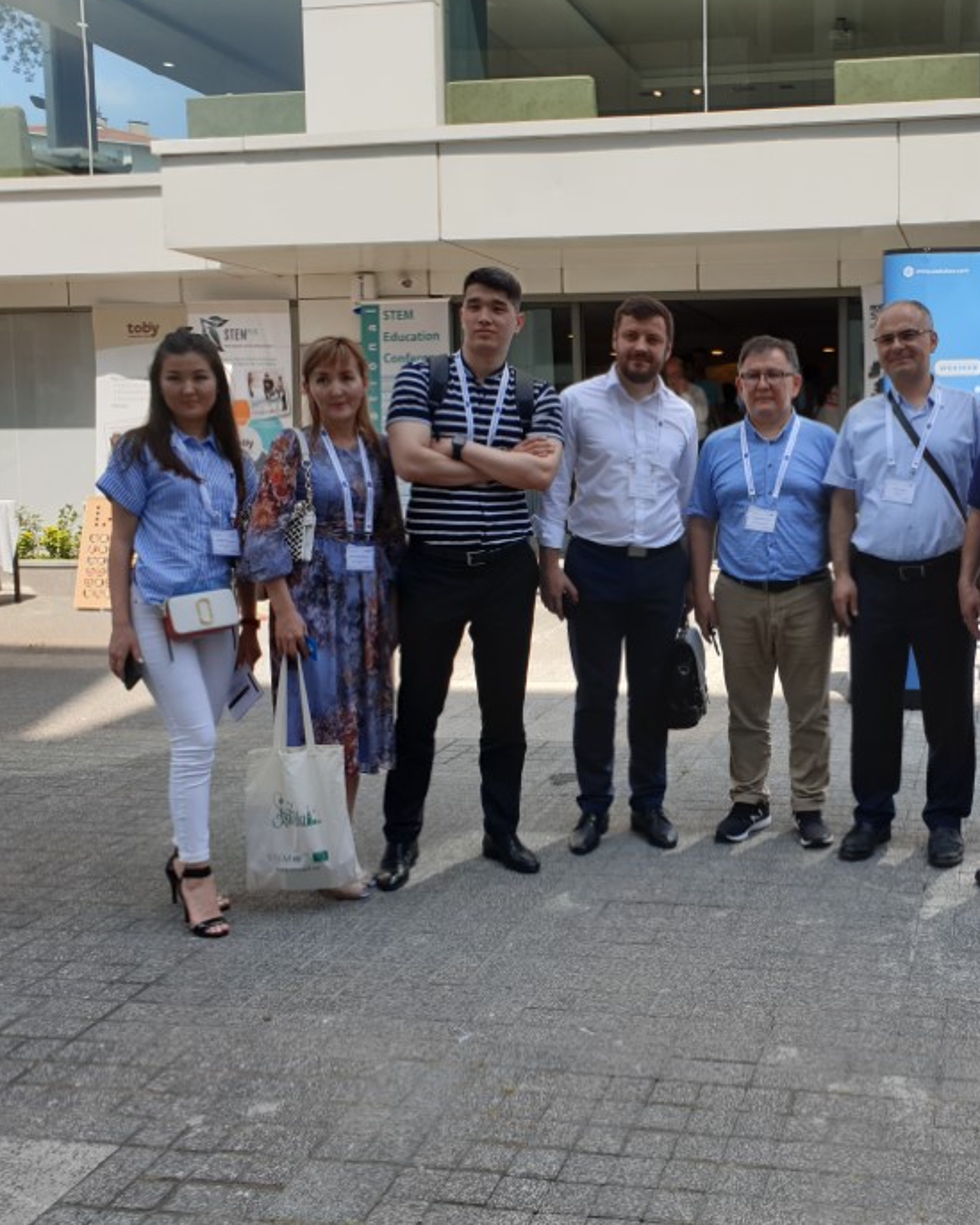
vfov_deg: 49.0
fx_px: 1341
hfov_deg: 38.7
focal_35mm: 37
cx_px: 771
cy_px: 559
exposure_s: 1/1056
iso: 50
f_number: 2.4
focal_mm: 4.3
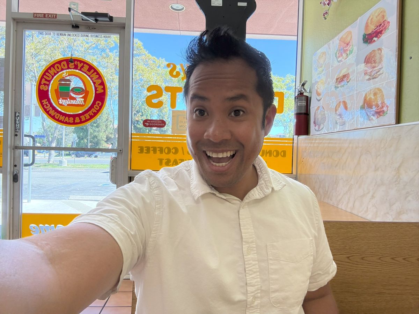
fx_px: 278
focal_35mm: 23
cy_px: 157
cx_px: 210
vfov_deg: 58.9
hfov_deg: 73.9
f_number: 1.9
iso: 100
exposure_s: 1/120
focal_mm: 2.69
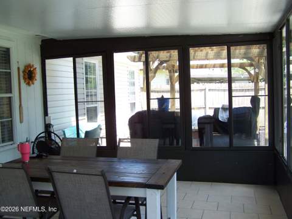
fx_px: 321
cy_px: 110
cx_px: 146
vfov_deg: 37.7
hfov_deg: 49.0
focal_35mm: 38
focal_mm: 6.3
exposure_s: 1/90
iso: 80
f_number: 2.8
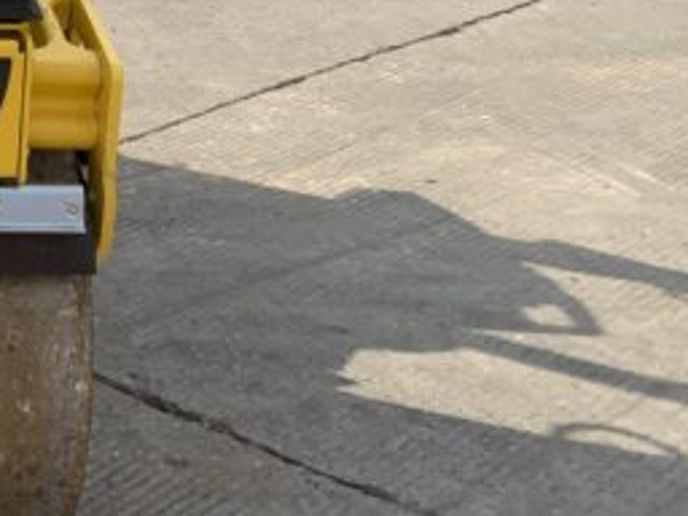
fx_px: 2306
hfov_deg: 16.0
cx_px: -226
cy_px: -191
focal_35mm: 116
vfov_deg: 12.3
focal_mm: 3
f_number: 1.8
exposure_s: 1/1786
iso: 16
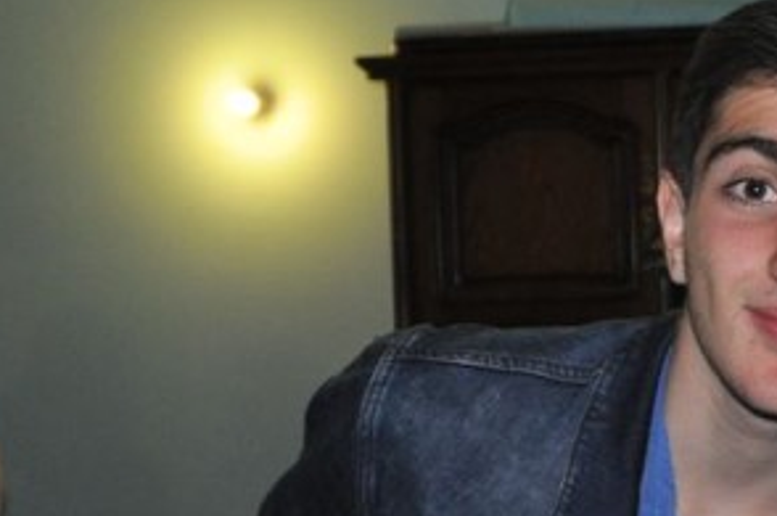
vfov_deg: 14.4
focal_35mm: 94
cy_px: 408
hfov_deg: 20.4
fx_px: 2025
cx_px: 922
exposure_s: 1/60
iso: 800
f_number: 3.5
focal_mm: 18
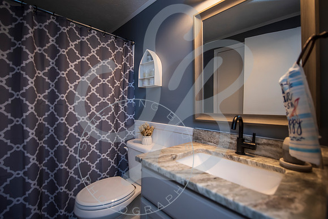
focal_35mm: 16
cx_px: 152
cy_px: 108
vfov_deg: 74.5
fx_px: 144
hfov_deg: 97.3
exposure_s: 1/200
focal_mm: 14
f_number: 2.8
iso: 400
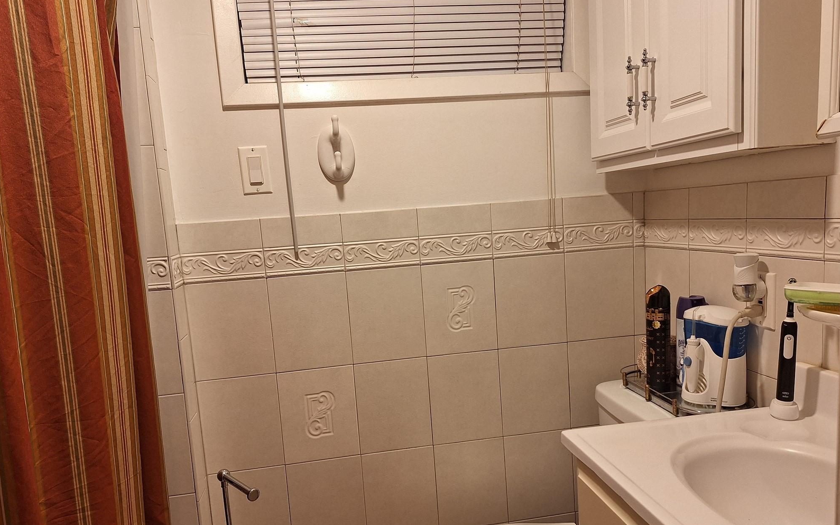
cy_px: 301
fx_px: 572
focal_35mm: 25
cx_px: 414
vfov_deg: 49.1
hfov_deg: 72.5
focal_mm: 5.54
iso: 64
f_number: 1.8
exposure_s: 1/60
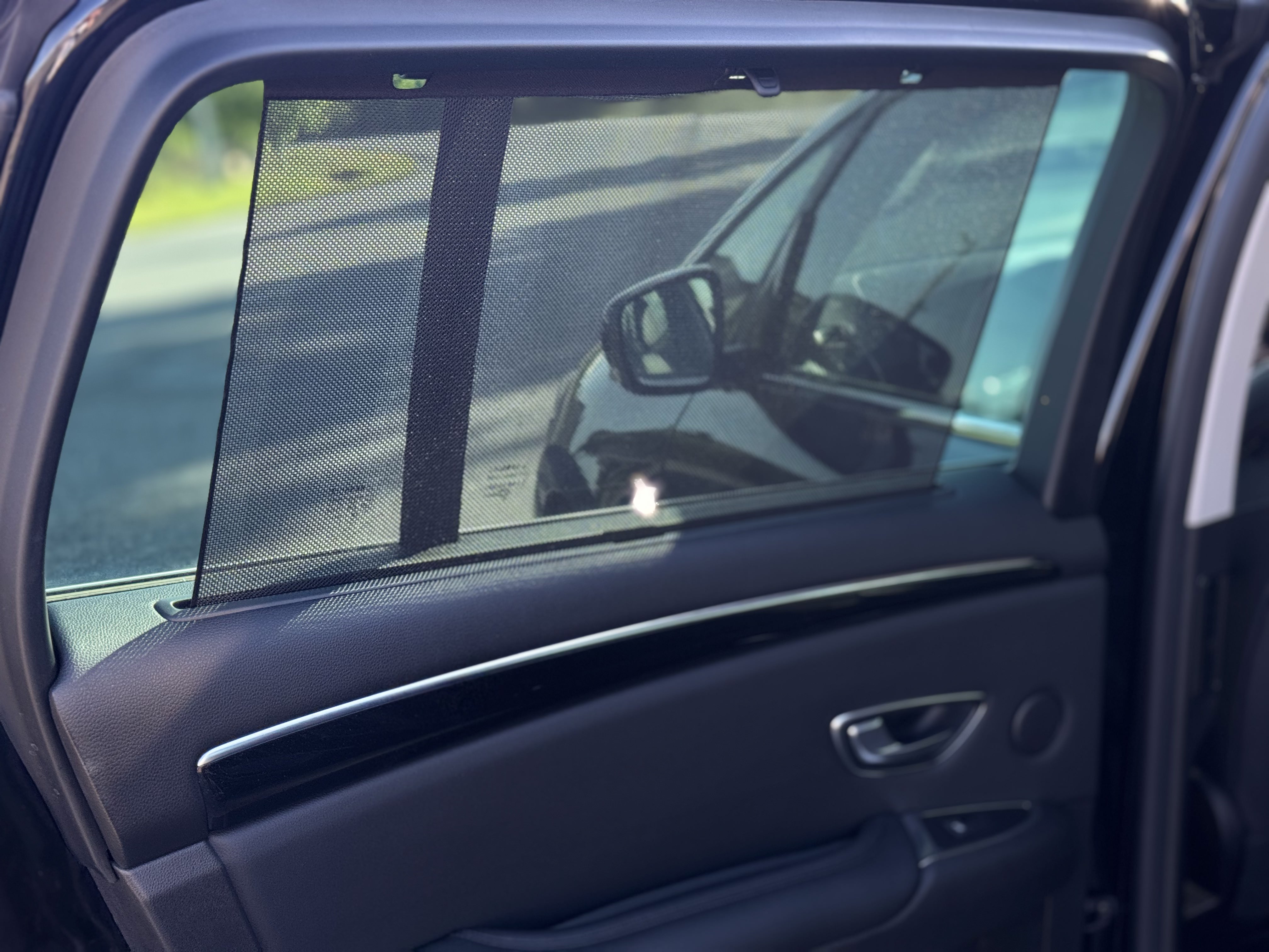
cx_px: 634
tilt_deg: -11.3
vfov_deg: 30.3
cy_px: 476
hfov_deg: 39.7
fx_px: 1760
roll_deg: +5.4
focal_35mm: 48
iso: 64
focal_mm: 6.76
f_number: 1.78
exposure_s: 1/377
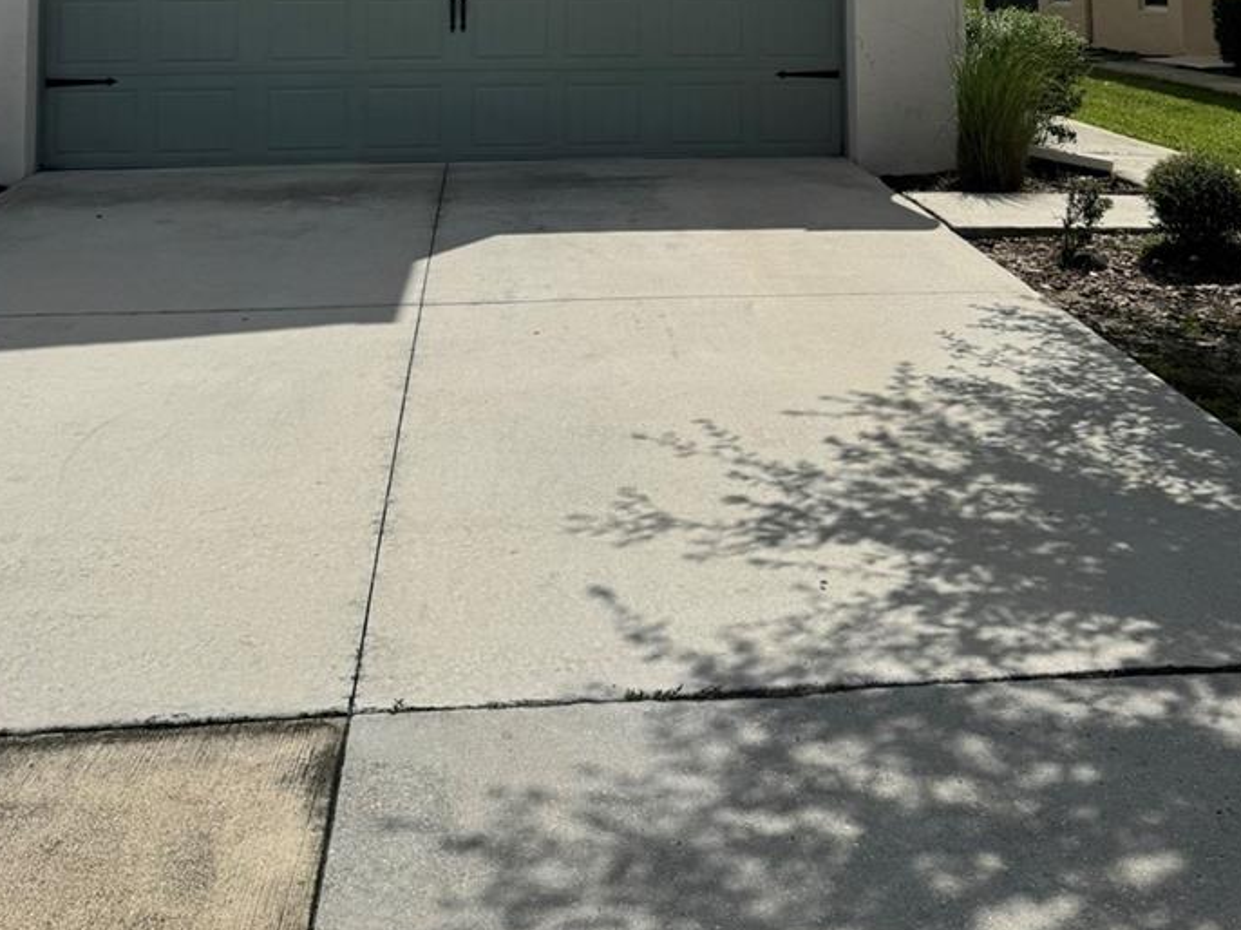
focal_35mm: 42
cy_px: -141
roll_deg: -0.6
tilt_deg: +4.2
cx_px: 648
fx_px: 1505
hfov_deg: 44.8
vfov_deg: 30.1
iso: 80
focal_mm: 6.76
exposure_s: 1/12346
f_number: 1.78
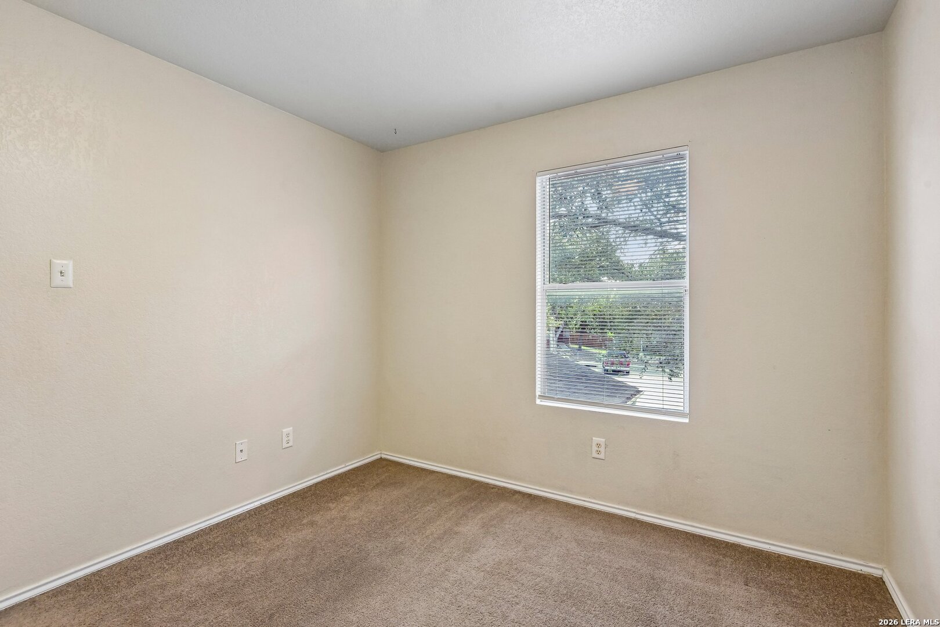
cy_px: 314
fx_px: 444
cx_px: 470
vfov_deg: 70.4
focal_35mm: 17
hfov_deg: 93.3
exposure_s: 1/15
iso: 1600
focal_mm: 17
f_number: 8
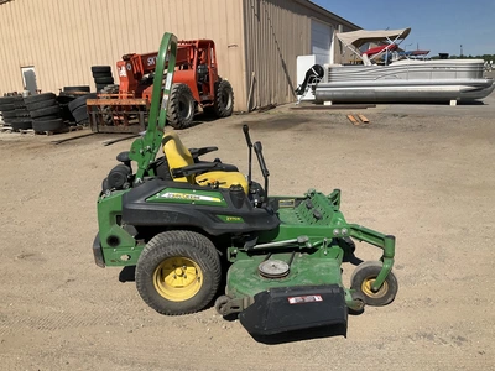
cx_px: 248
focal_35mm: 29
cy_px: 186
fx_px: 415
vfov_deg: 48.2
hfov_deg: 61.7
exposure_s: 1/2667
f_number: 1.8
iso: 25
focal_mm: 3
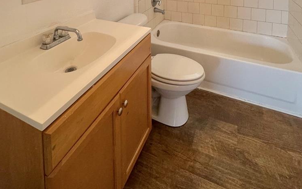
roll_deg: +0.6
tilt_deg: -2.8
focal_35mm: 24
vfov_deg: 38.8
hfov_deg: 74.8
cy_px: -33
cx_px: 149
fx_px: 198
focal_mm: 2.22
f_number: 2.2
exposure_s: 1/120
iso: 250
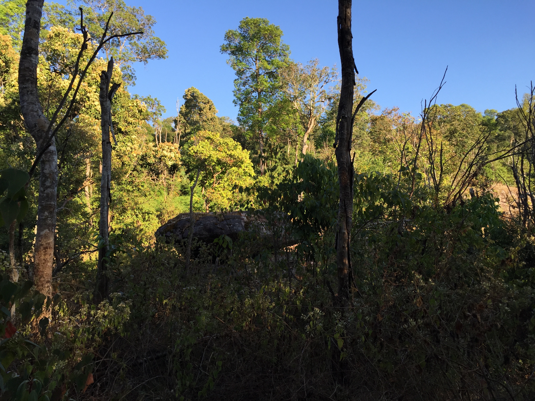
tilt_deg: +5.4
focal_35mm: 29
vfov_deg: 48.2
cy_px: 200
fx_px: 448
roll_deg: -0.1
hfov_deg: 61.7
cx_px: 268
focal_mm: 4.15
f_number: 2.2
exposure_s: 1/557
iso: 32
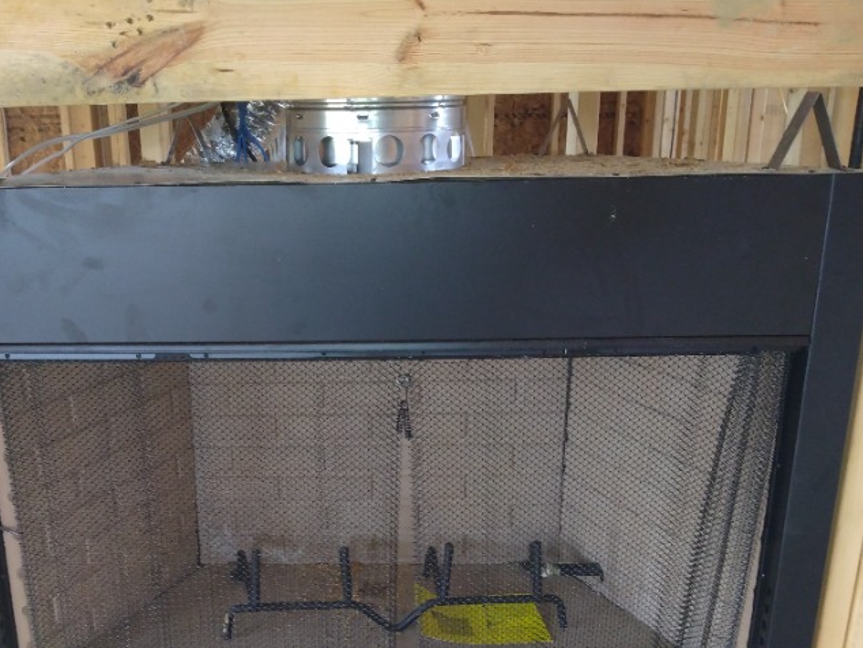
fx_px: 723
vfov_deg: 47.0
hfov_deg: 61.0
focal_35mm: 29
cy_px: 460
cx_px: 336
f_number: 2
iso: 263
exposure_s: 1/30
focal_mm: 3.54
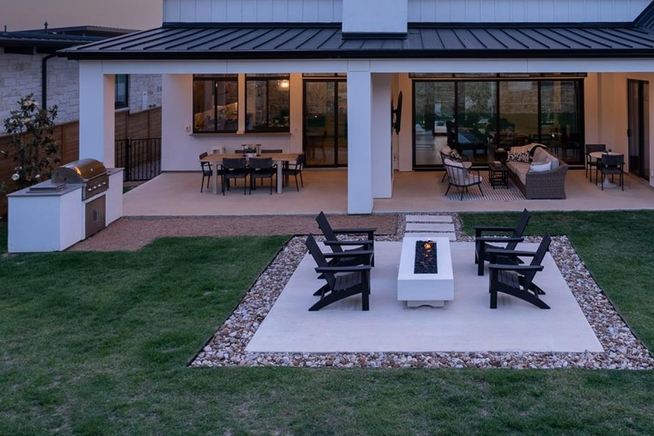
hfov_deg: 54.4
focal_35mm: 34
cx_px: 431
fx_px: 623
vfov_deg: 35.9
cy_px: 35
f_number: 10
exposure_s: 1/60
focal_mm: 15.6
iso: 400
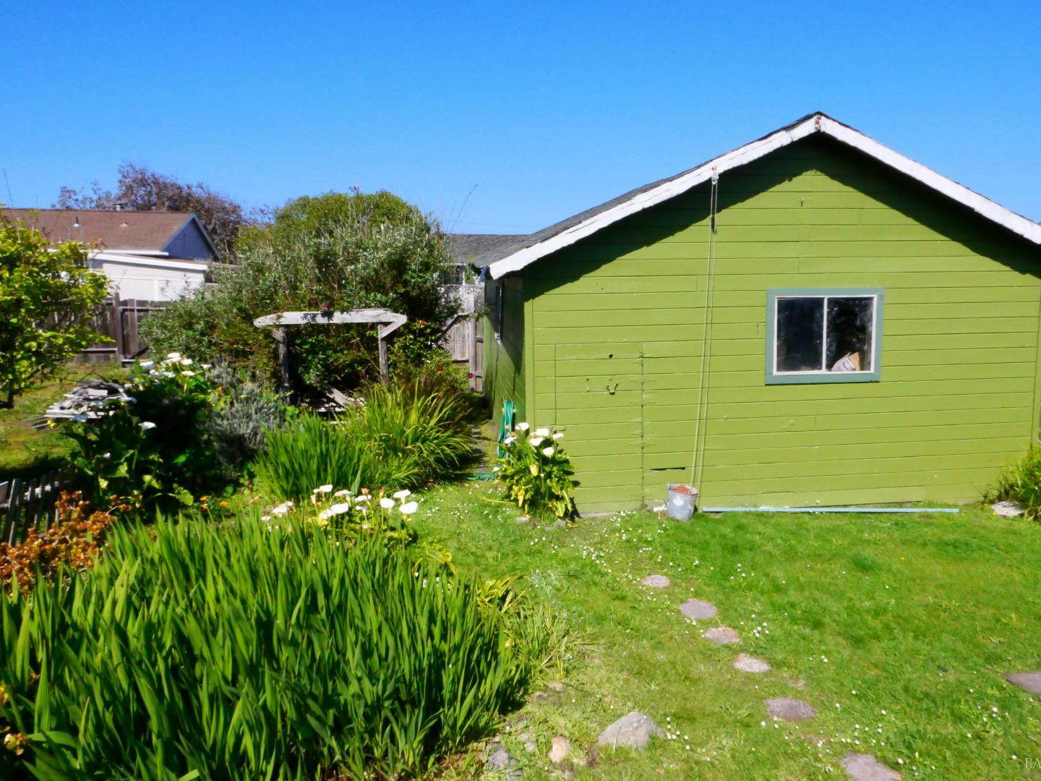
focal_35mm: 25
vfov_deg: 54.9
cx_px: 541
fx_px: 752
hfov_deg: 69.4
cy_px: 382
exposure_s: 1/1000
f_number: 16
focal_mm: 10.9
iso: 1600
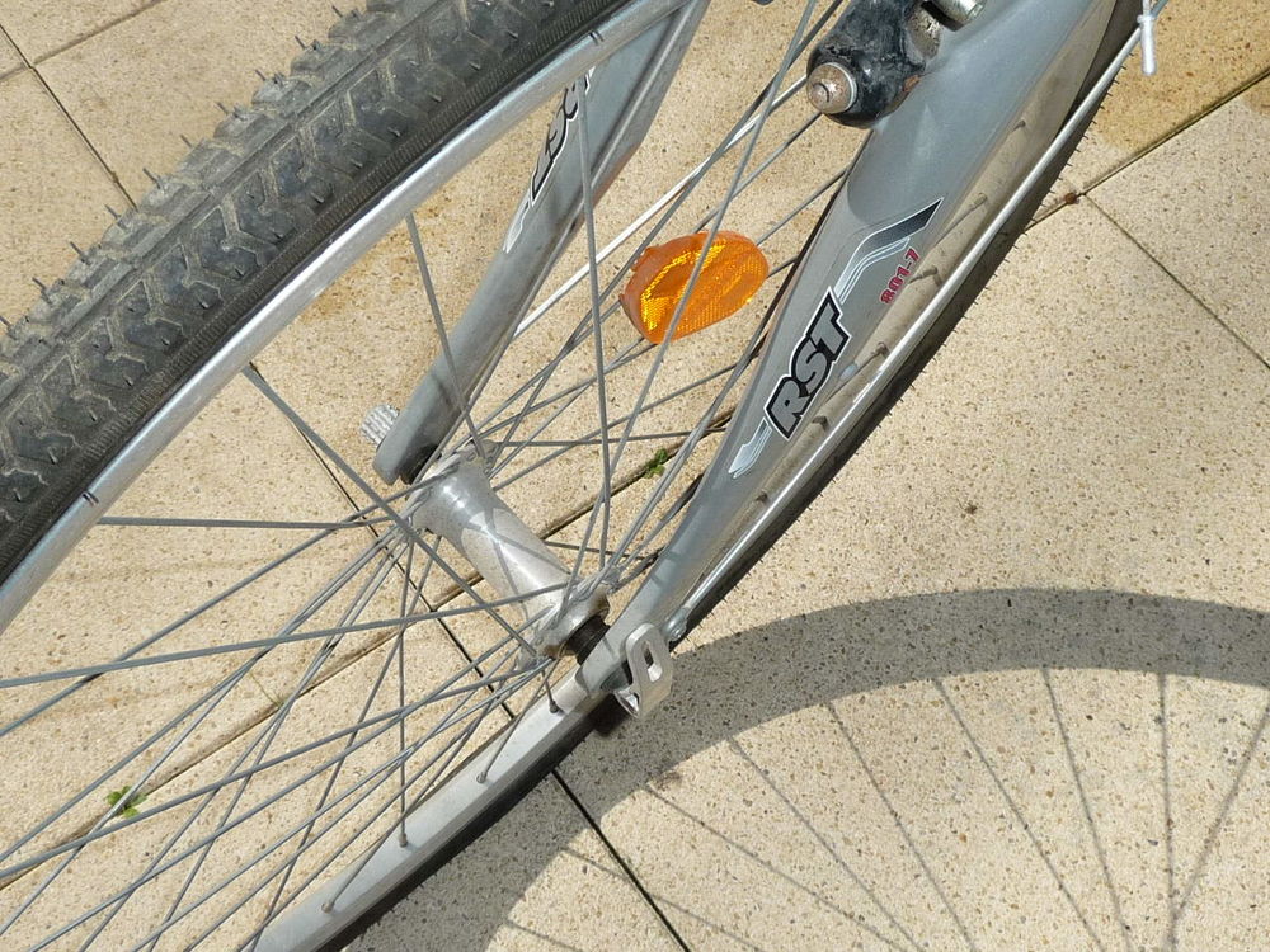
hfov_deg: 38.2
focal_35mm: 50
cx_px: 635
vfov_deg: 29.1
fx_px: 1834
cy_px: 476
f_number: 8
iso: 100
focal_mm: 5
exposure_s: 1/500
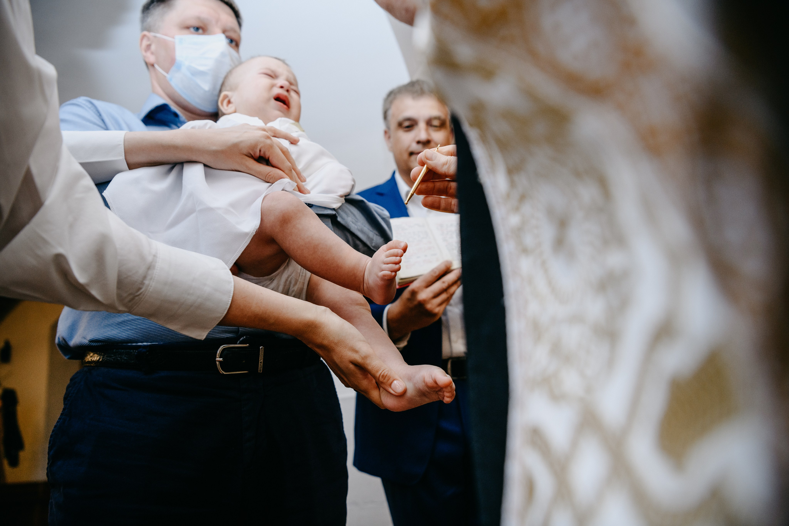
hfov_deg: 69.4
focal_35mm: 26
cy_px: 263
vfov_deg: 49.6
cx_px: 394
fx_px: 570
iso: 500
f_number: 3.5
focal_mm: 26
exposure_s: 1/160
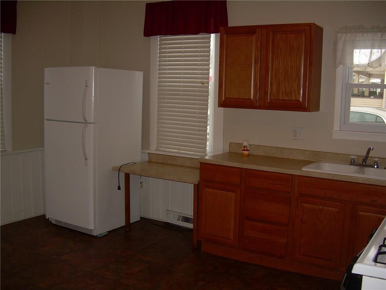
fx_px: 424
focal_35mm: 38
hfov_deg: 49.0
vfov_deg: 37.7
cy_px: 145
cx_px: 193
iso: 50
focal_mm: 6.3
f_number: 2.8
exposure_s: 1/60
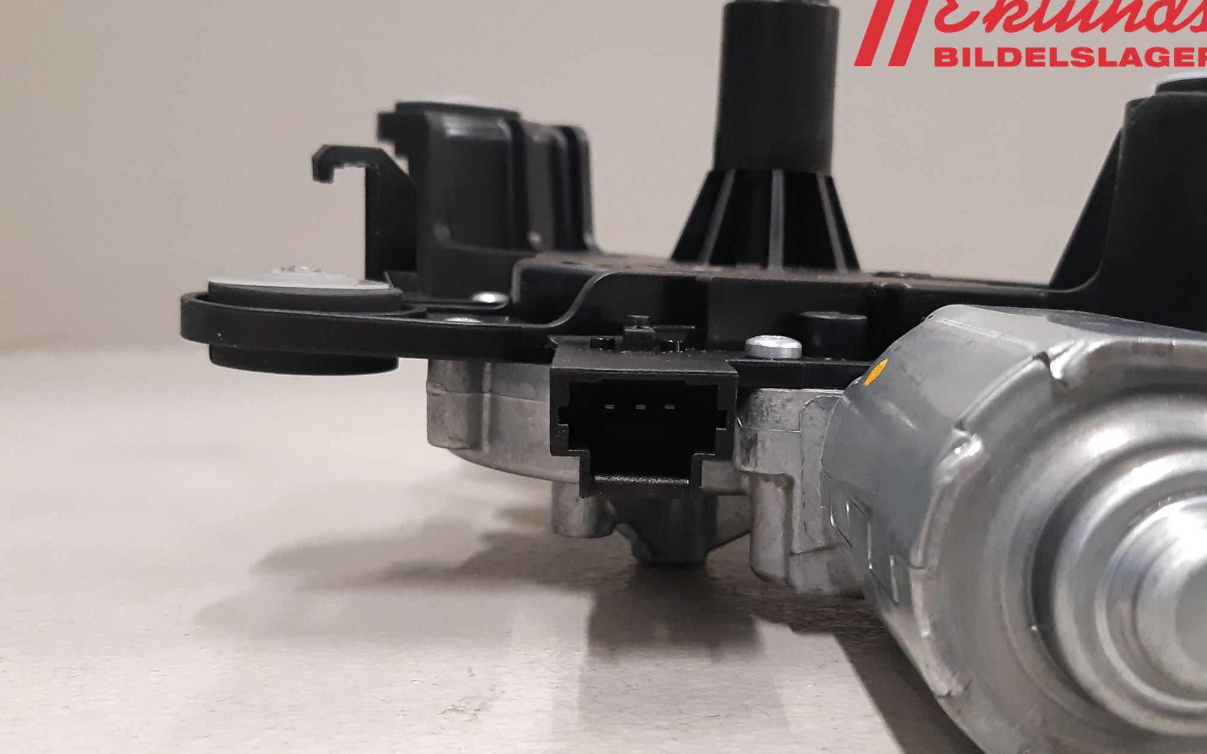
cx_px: 608
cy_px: 425
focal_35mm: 28
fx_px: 921
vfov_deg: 44.4
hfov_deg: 66.5
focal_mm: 3.93
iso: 250
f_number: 1.7
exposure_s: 1/50
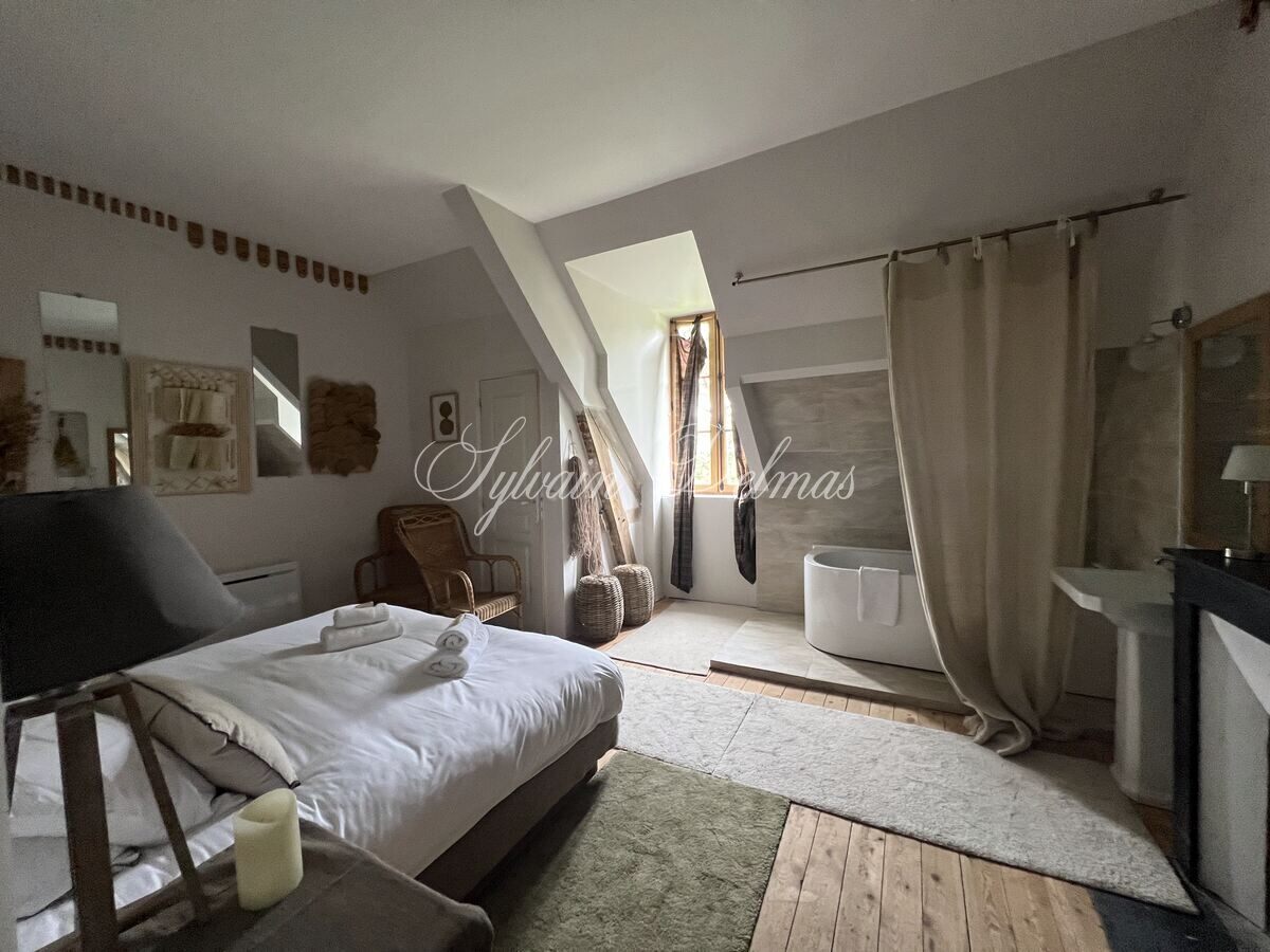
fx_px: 477
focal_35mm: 13
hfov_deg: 106.2
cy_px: 476
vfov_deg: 89.9
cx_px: 635
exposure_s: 1/60
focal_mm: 1.57
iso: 400
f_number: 1.8
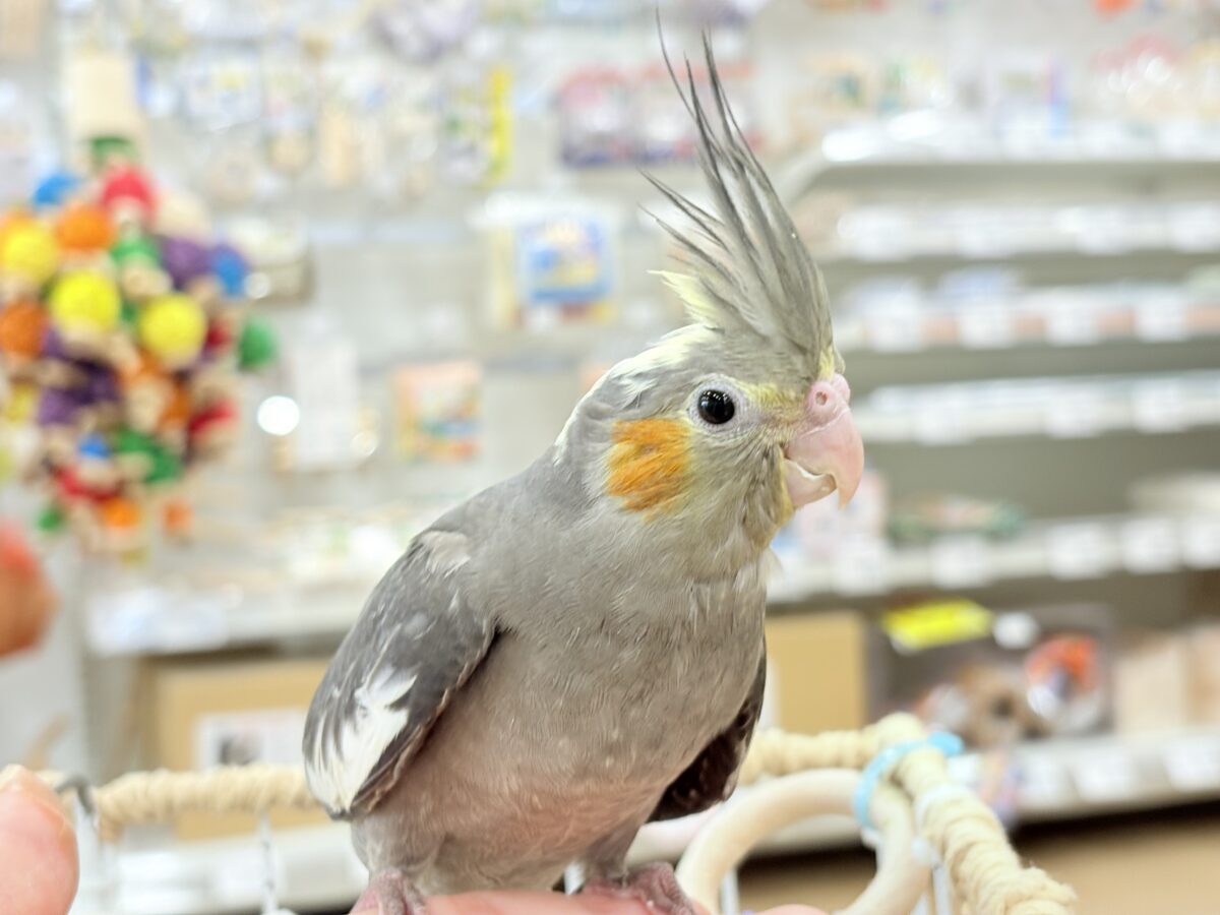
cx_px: 610
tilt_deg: -1.0
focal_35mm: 52
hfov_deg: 36.8
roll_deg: +3.5
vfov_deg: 28.0
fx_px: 1833
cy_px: 458
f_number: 1.6
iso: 64
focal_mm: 5.96
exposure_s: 1/50
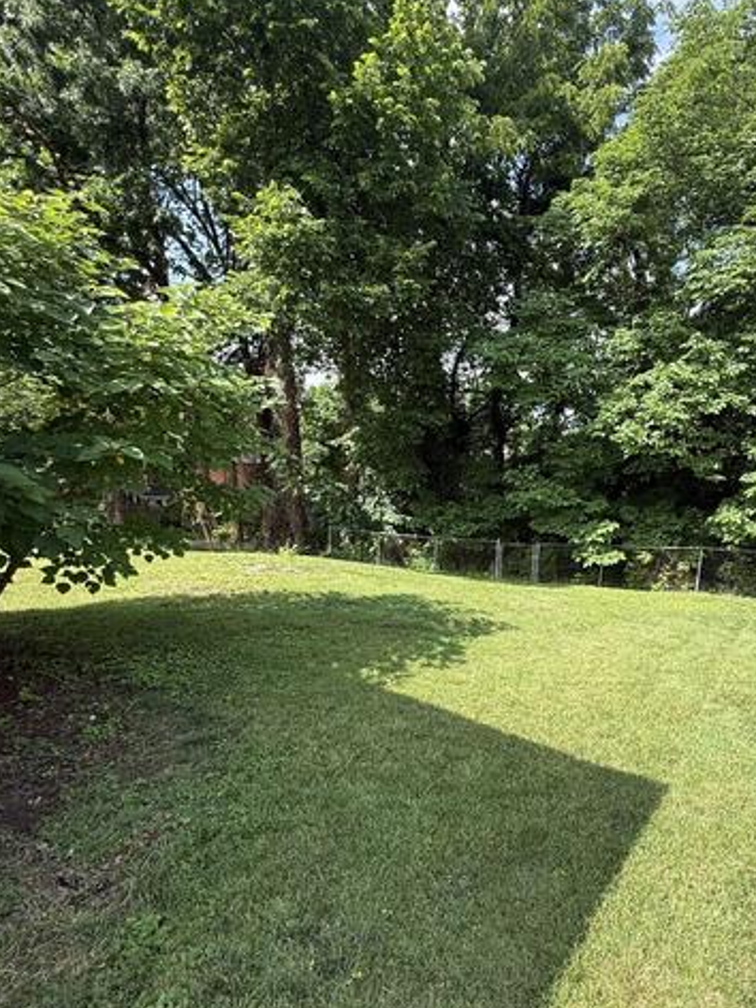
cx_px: 466
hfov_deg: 67.8
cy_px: 557
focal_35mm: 19
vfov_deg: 84.4
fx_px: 553
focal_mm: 2.22
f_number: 2.2
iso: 50
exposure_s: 1/398
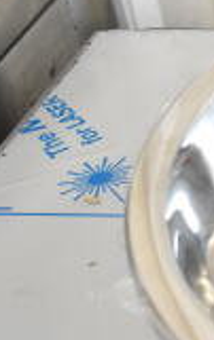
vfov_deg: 17.9
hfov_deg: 9.8
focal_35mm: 116
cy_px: 214
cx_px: 534
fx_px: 1080
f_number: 4.5
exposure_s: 1/80
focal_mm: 20
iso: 1600
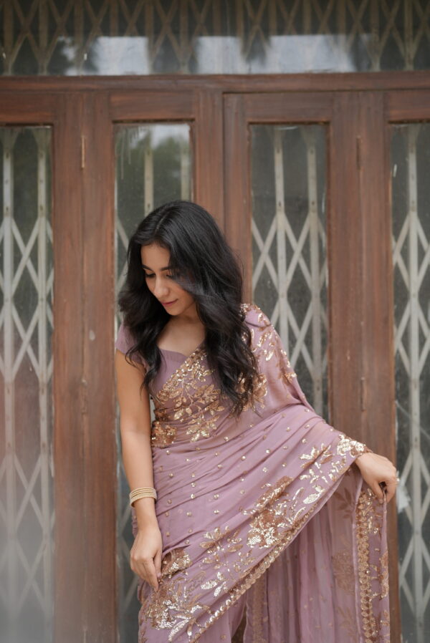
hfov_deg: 37.9
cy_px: 322
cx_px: 215
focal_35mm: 35
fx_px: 626
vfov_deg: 54.4
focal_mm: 35
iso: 160
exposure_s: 1/800
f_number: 1.8
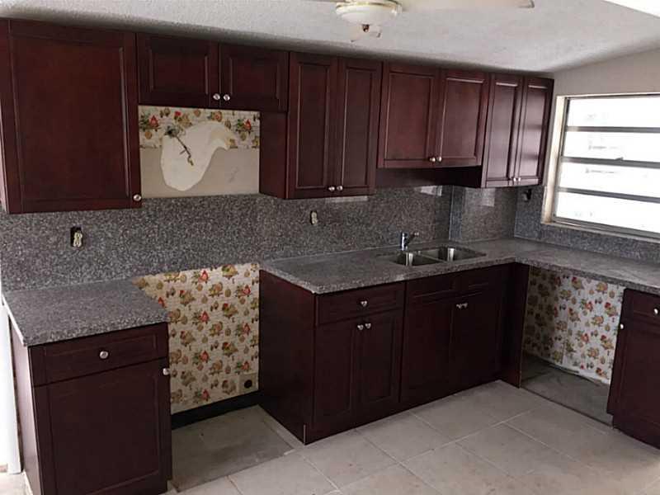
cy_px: 248
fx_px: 553
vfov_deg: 48.2
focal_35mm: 29
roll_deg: -2.7
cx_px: 330
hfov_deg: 61.7
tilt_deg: -12.2
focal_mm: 4.15
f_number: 2.2
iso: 160
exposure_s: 1/20
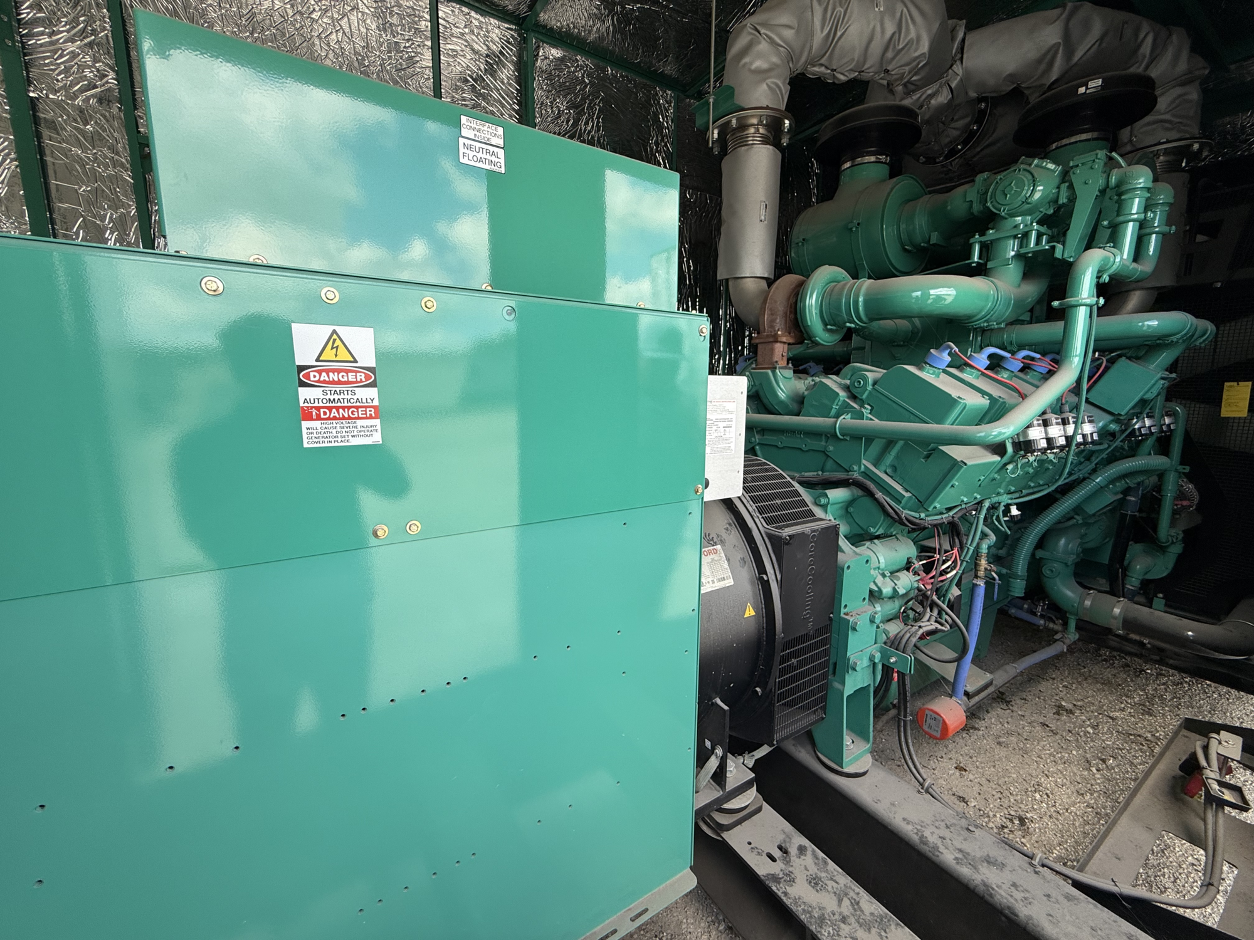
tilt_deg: -7.5
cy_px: 470
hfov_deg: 102.1
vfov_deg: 85.7
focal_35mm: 14
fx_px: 507
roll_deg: -0.2
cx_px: 627
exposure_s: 1/162
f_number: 2.2
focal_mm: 2.22
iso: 50
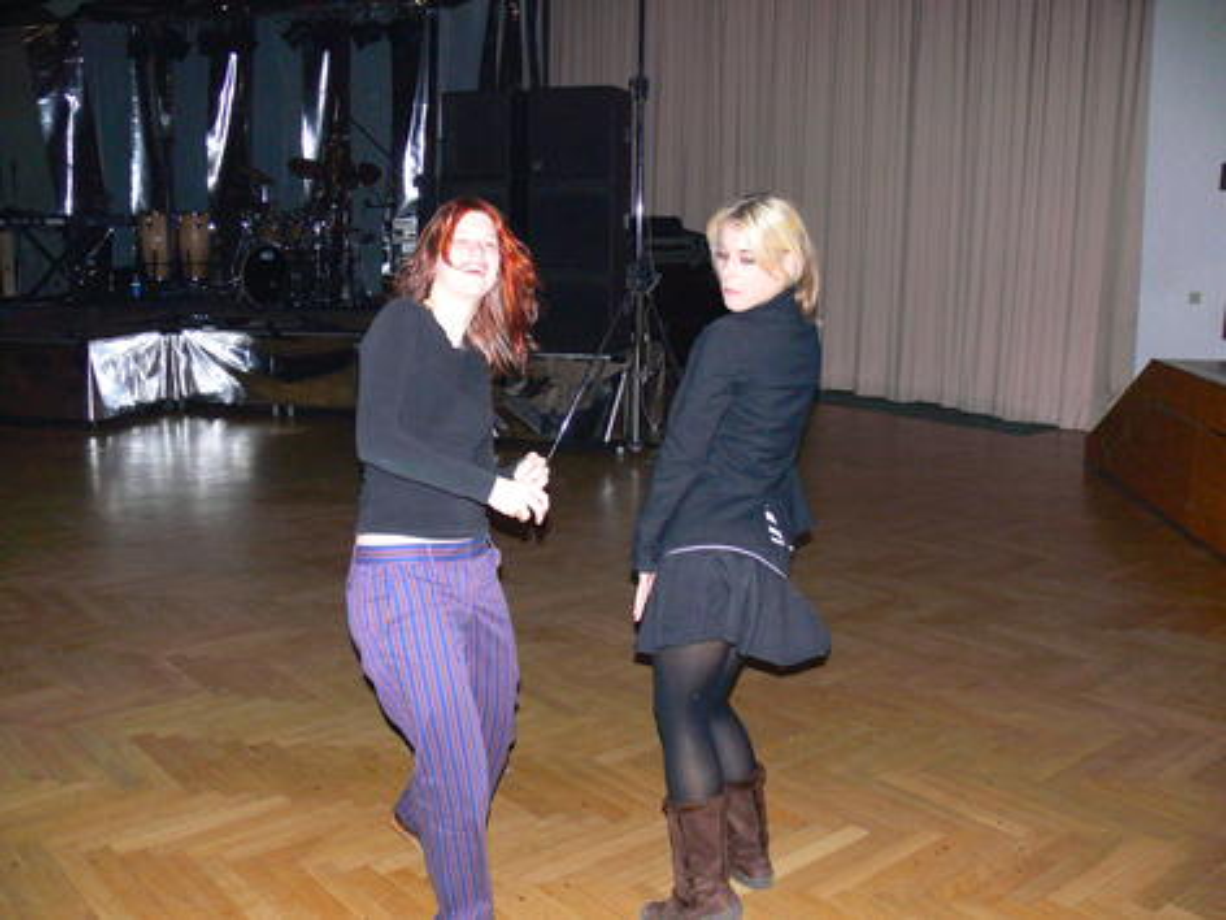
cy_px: 460
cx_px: 613
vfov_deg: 40.7
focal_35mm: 35
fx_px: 1240
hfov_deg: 52.6
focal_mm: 7.4
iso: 250
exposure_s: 1/30
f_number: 2.8
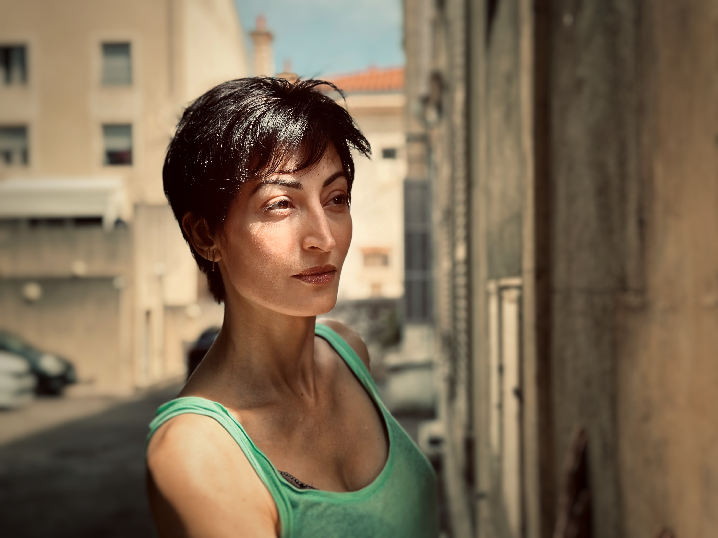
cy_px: 269
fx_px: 996
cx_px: 359
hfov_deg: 39.7
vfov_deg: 30.3
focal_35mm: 48
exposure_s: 1/2070
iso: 80
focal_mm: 6.86
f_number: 1.78
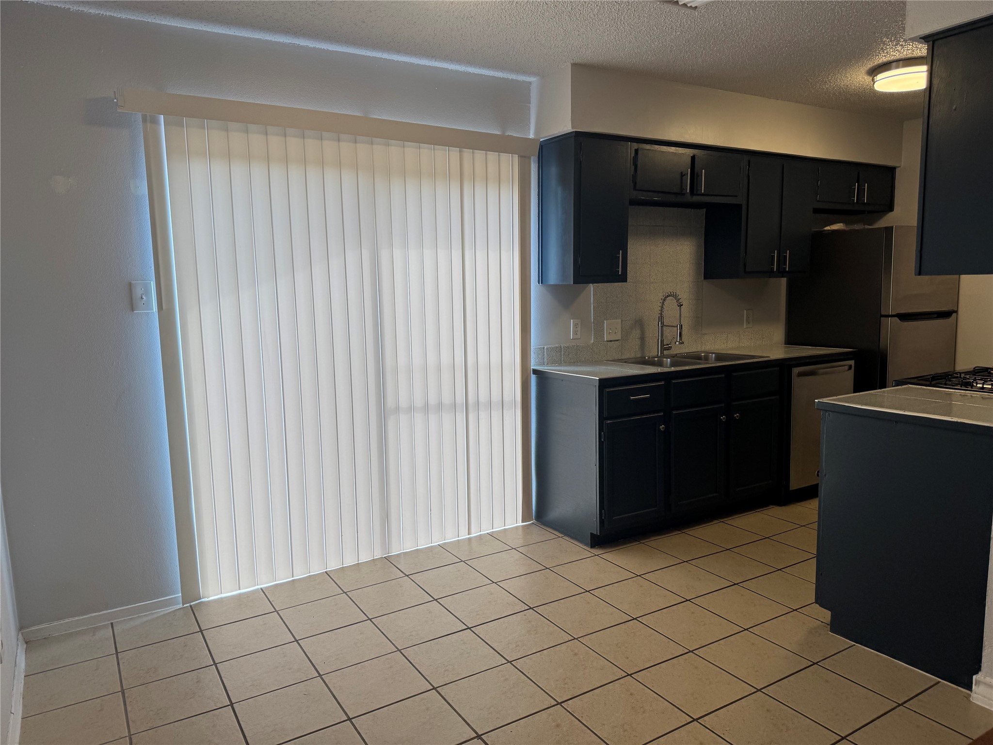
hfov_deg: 71.6
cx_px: 496
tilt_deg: -7.8
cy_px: 372
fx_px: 688
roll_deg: +1.2
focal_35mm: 24
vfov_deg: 56.8
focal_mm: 6.76
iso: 64
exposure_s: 1/185
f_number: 1.78
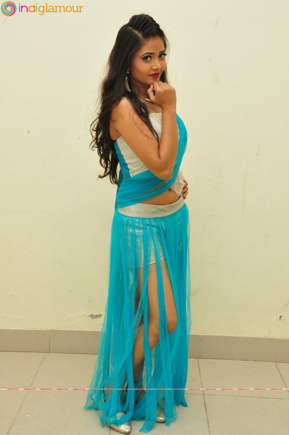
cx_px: 144
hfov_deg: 29.8
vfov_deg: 43.7
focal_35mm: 45
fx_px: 544
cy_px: 218
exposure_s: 1/125
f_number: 9
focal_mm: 30
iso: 1600
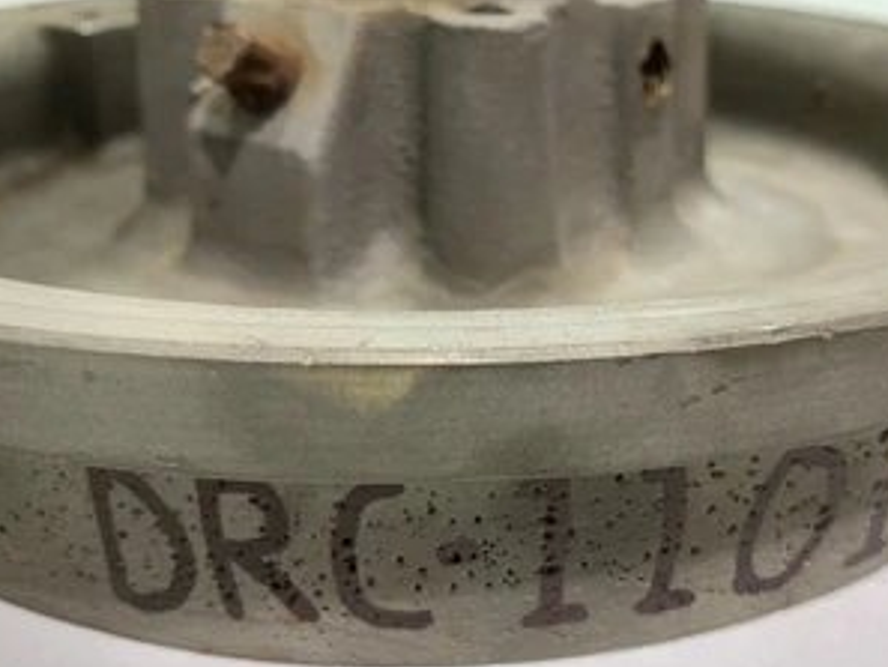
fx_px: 898
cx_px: 523
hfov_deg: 52.3
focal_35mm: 35
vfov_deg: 40.6
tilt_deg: -30.5
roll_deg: -2.0
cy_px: 389
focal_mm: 4.25
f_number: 1.8
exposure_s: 1/120
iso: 40
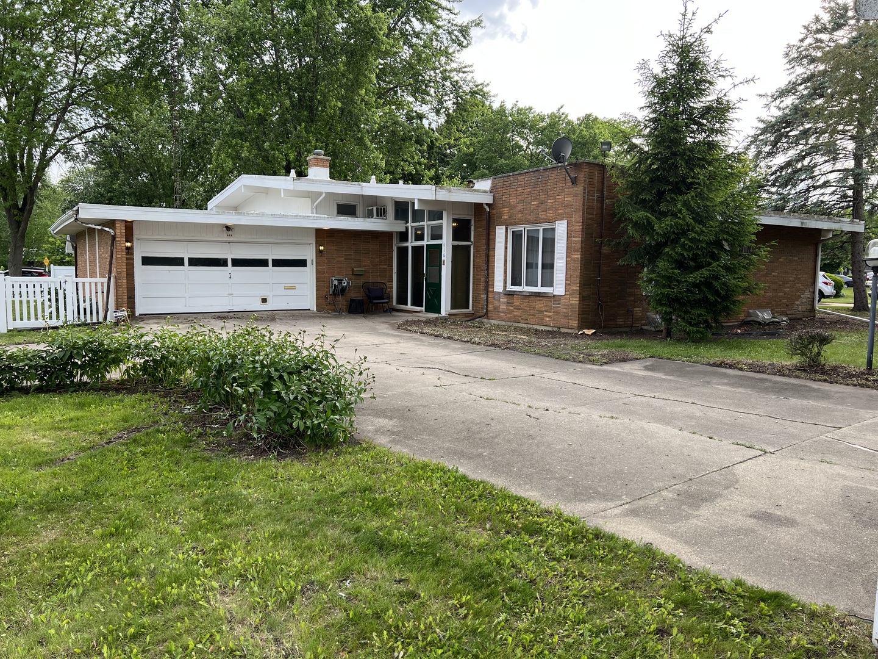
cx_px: 439
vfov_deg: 53.1
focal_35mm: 26
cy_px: 330
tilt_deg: -6.1
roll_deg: -0.9
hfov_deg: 67.3
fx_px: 659
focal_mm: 5.7
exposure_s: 1/658
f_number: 1.5
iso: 50
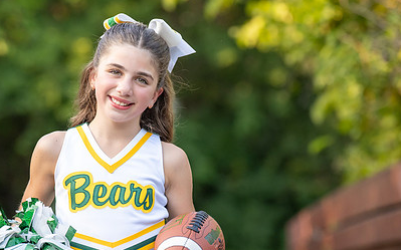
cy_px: 173
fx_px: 2797
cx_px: 145
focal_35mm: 256
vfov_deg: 5.1
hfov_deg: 8.2
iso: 800
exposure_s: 1/1000
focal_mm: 125
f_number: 2.8
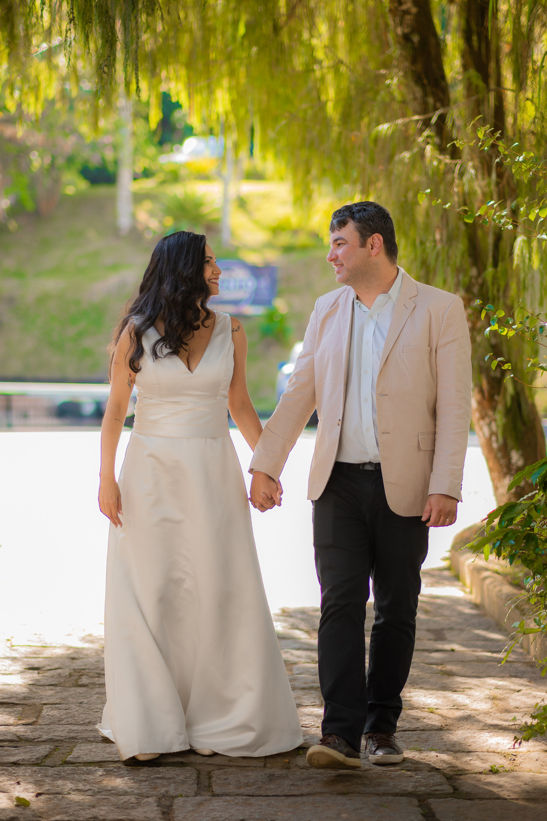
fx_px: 1914
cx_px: 274
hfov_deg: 16.3
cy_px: 410
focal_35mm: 84
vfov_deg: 24.2
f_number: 1.4
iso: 100
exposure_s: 1/320
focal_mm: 56
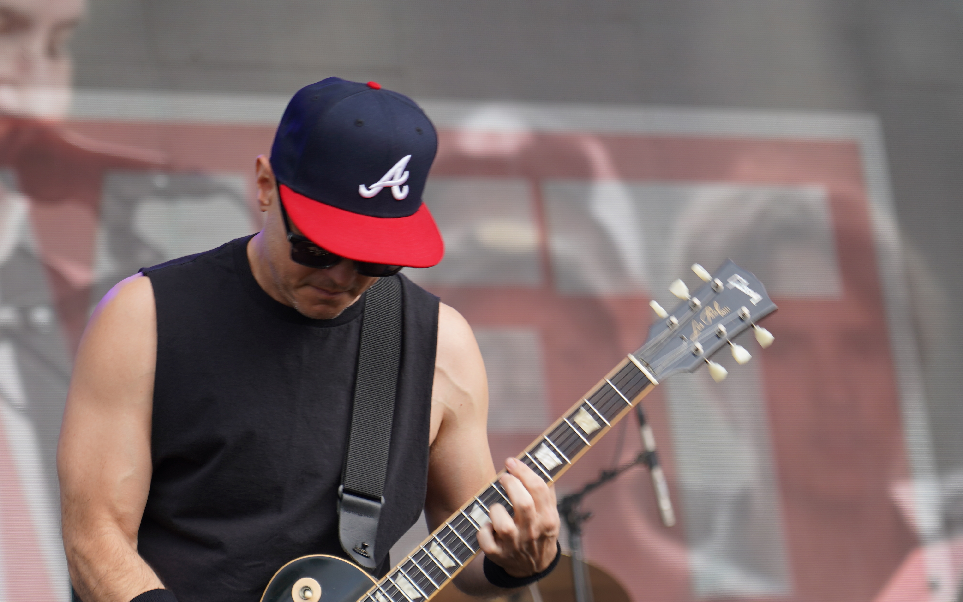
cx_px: 445
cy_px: 408
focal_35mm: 160
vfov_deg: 8.2
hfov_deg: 13.1
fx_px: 4199
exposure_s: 1/160
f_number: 4
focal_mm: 105
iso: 160
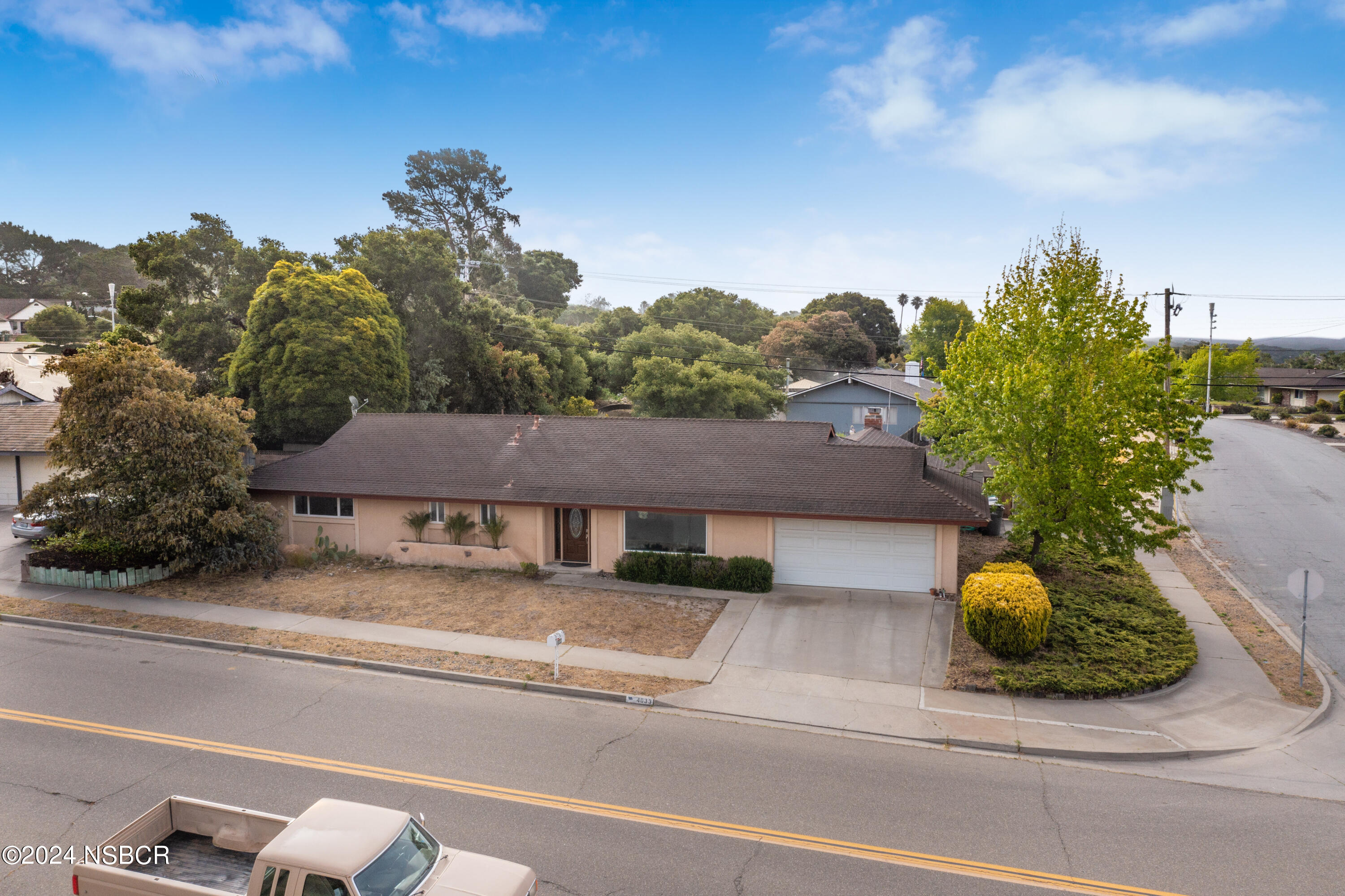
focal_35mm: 28
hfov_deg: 65.5
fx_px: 1046
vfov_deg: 46.4
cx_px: 672
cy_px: 448
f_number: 5.6
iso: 100
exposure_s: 1/500
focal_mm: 10.26
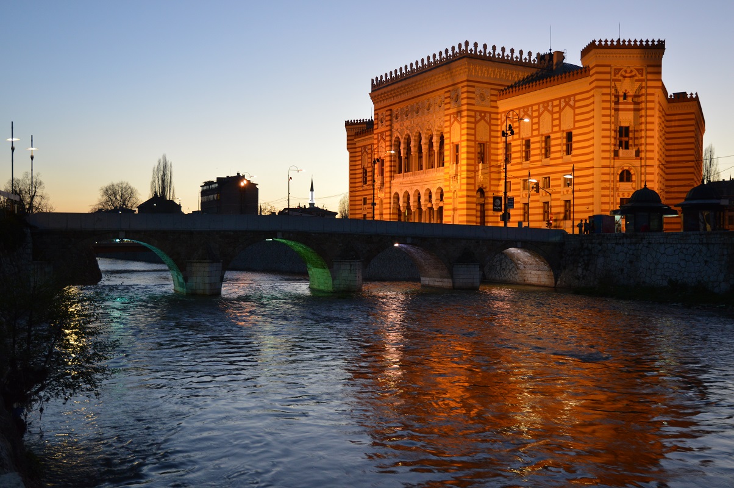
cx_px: 367
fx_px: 733
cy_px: 244
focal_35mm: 36
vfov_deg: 36.8
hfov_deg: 53.2
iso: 450
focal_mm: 24
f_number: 4
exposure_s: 1/15
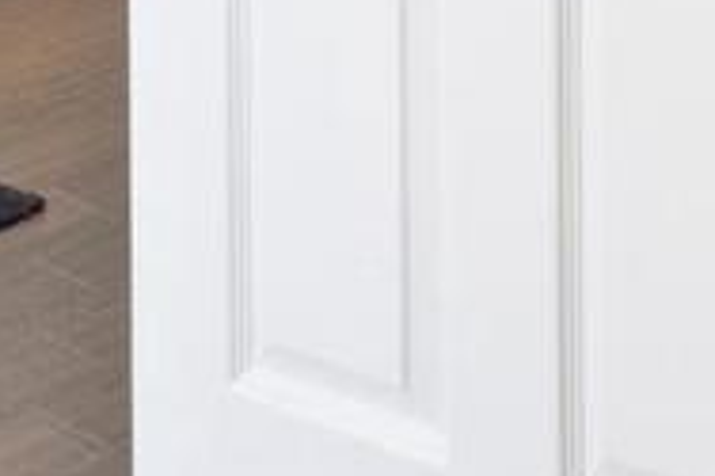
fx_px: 2343
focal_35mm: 118
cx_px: 1753
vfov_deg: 8.8
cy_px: -1089
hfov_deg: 12.9
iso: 1250
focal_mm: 15.4
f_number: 9
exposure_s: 1/20
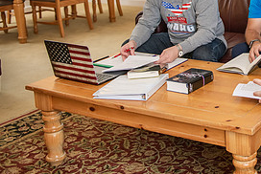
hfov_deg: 28.7
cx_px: 255
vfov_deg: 20.1
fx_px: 479
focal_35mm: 66
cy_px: 3
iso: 800
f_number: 3.2
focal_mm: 31
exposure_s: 1/160
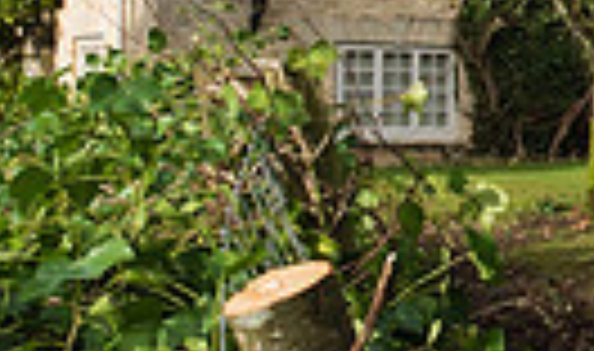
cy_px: 58
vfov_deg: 11.5
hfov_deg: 15.1
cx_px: 1246
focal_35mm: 109
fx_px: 1738
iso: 200
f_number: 5.6
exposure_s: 1/500
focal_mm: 10.9
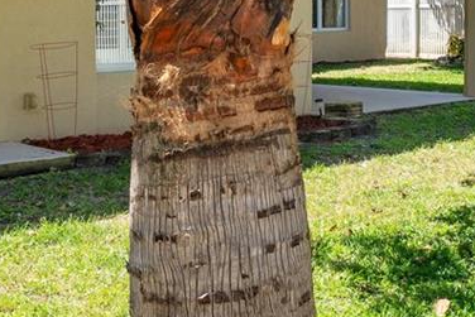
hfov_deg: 29.6
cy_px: 20
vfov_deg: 19.6
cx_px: 250
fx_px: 898
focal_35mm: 68
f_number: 8
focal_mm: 16
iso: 100
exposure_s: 1/100
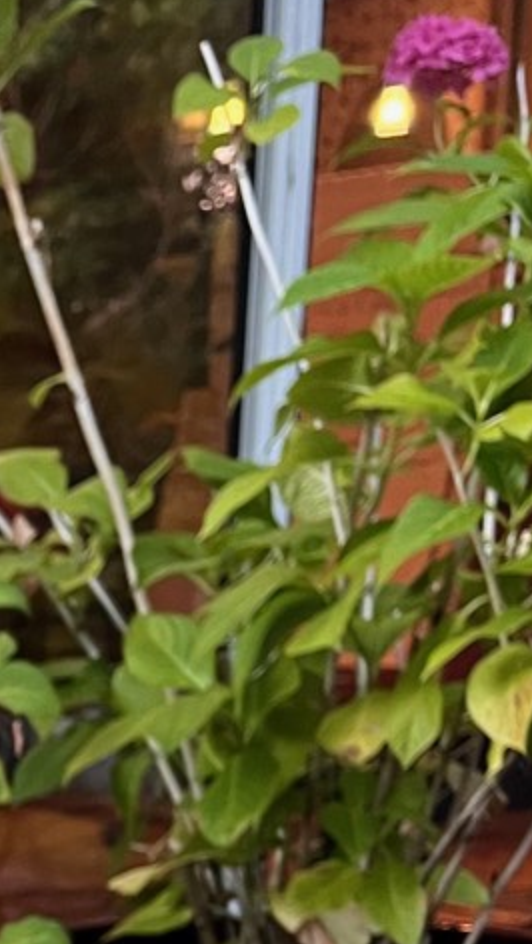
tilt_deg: -16.8
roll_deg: +0.1
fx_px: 2404
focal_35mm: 96
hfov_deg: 11.2
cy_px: 1252
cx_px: -596
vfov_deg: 20.2
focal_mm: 5.1
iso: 160
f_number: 1.6
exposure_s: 1/60
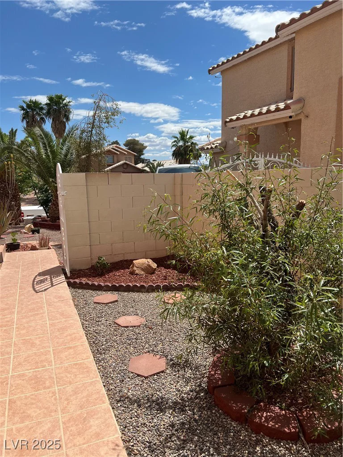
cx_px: 172
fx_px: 344
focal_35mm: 26
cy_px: 228
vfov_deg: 67.3
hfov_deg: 53.1
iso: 50
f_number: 1.5
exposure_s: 1/6579
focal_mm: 5.7
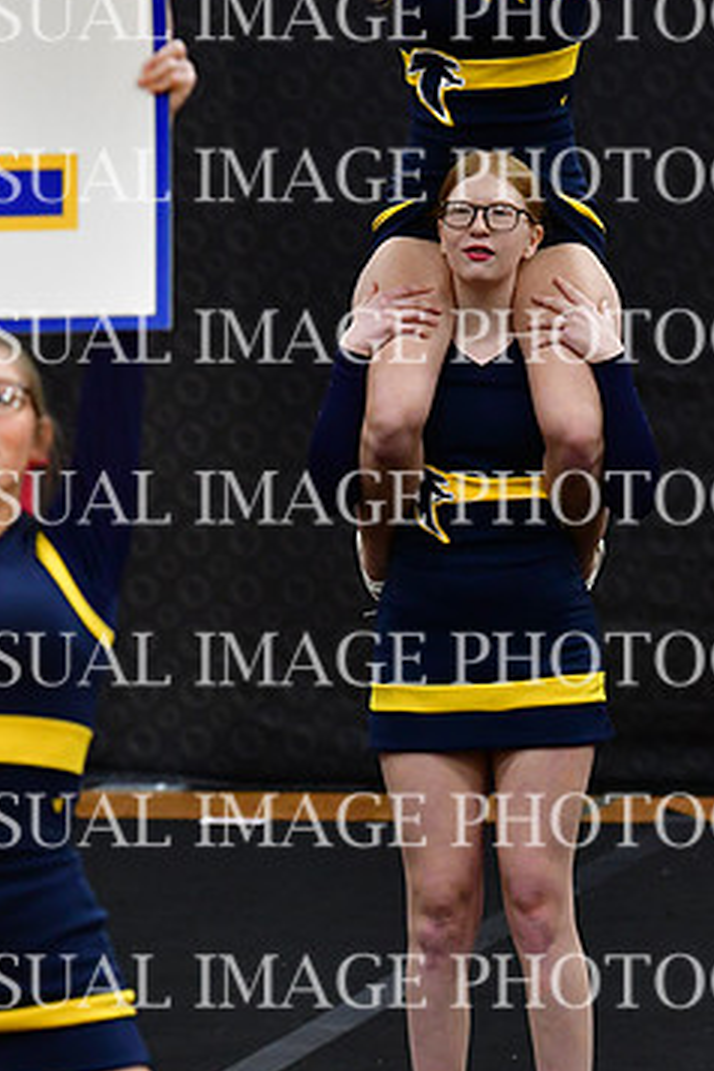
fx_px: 11215
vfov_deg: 5.5
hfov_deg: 3.6
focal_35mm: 377
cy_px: 417
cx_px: 430
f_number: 4
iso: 4000
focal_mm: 155
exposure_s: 1/500
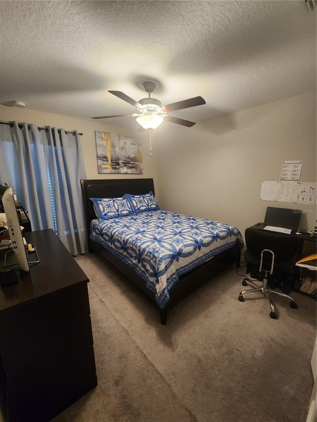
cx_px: 158
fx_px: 159
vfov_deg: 106.2
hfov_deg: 89.9
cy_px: 211
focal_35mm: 13
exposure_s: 1/40
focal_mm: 2.2
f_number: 2.2
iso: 320
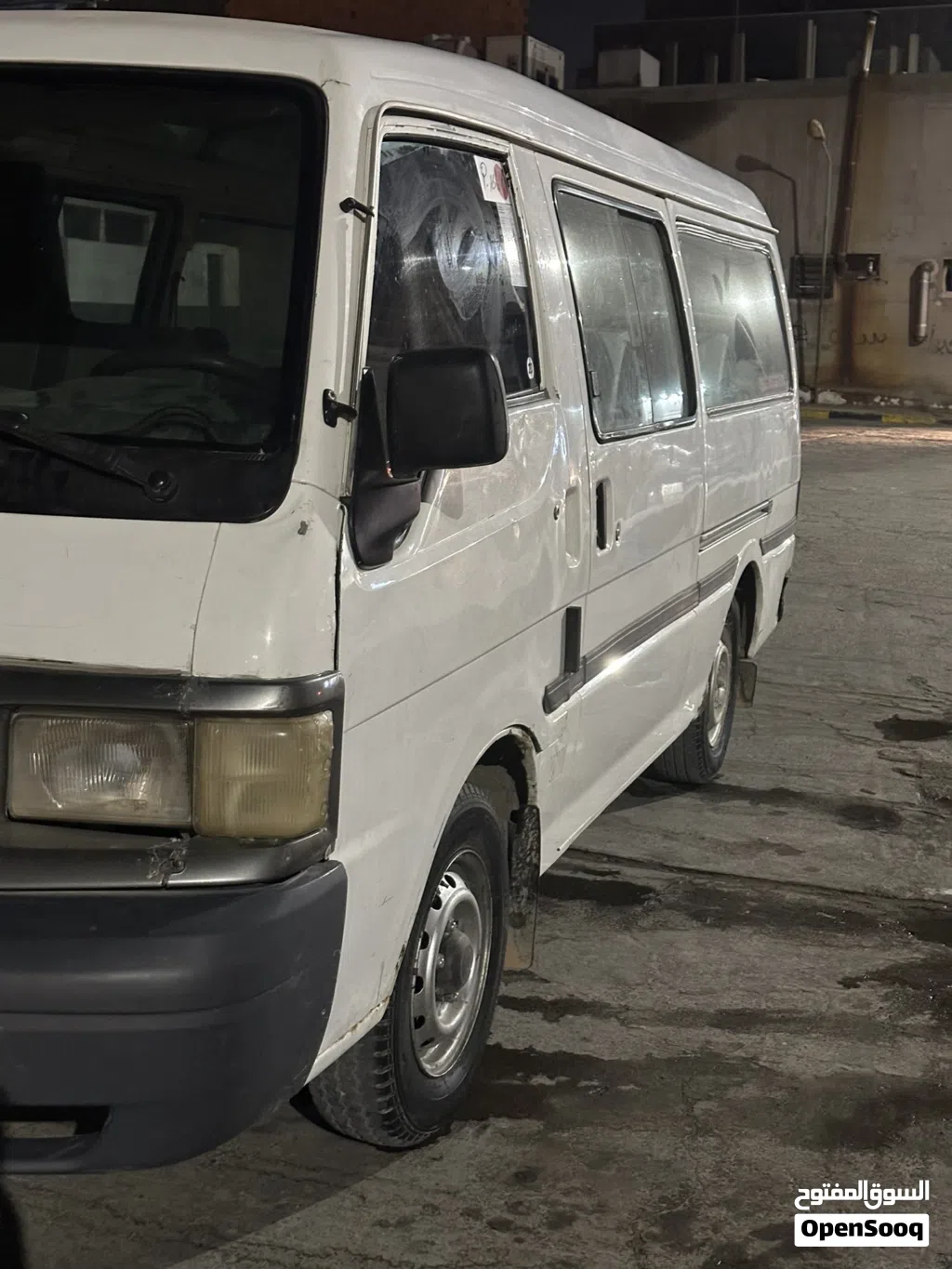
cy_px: 634
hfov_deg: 30.3
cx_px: 476
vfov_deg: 39.7
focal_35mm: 48
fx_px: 1760
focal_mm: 6.86
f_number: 1.78
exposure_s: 1/25
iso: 640
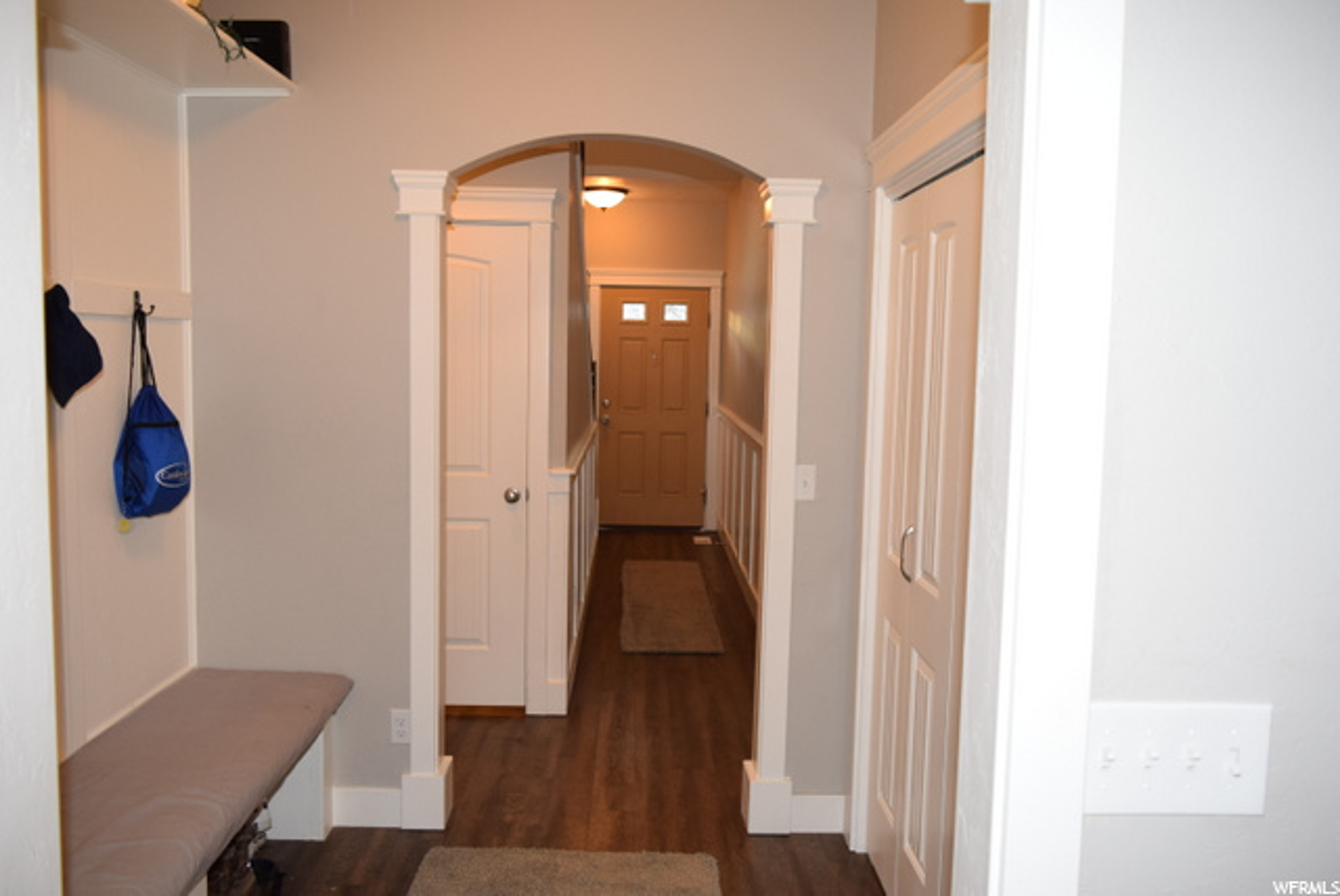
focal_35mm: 27
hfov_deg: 67.3
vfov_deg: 48.0
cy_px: 448
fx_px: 1006
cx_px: 670
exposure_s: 1/80
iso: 800
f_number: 4.5
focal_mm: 18
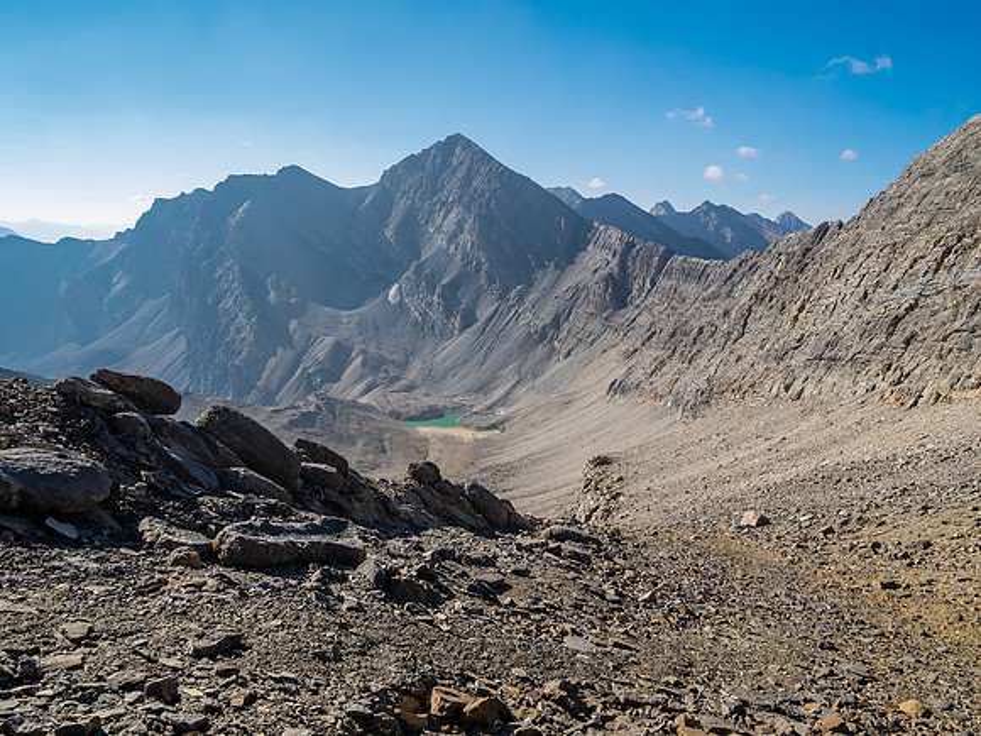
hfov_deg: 71.6
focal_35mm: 24
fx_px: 680
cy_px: 368
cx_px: 490
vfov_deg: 56.8
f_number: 8
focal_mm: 12
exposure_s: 1/200
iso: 200
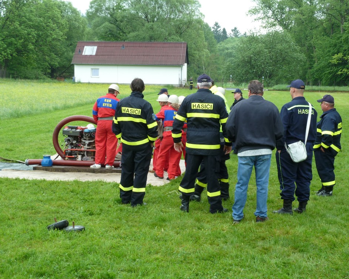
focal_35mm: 58
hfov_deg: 32.5
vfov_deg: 26.2
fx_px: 599
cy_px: 140
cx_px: 184
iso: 100
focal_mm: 9.1
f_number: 3.9
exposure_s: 1/40
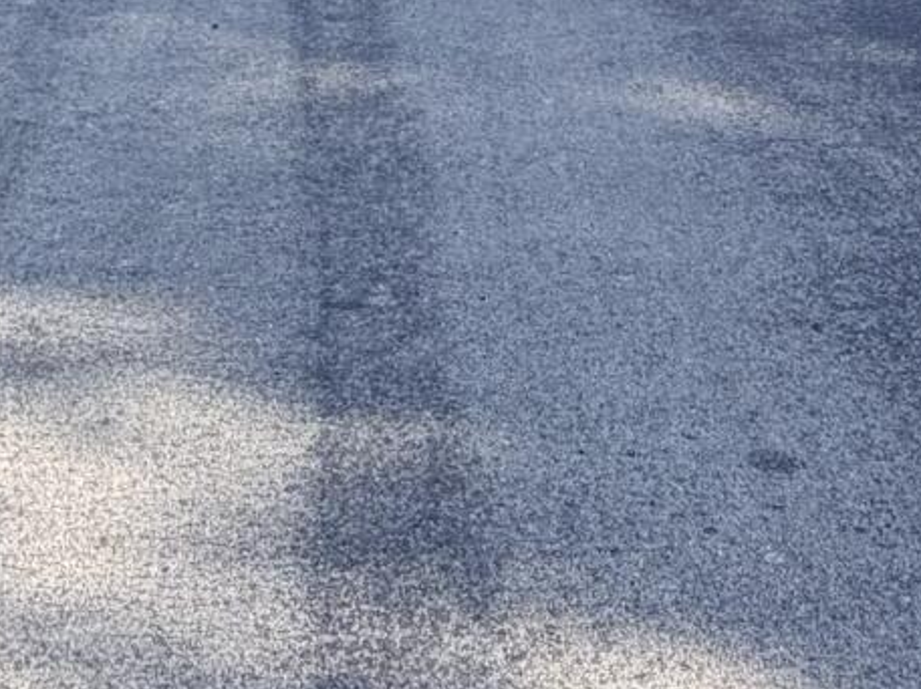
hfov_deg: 21.2
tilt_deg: -0.7
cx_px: 296
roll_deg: -0.2
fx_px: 2446
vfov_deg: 14.1
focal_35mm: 92
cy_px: -586
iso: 40
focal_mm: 2.22
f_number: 2.2
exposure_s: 1/701
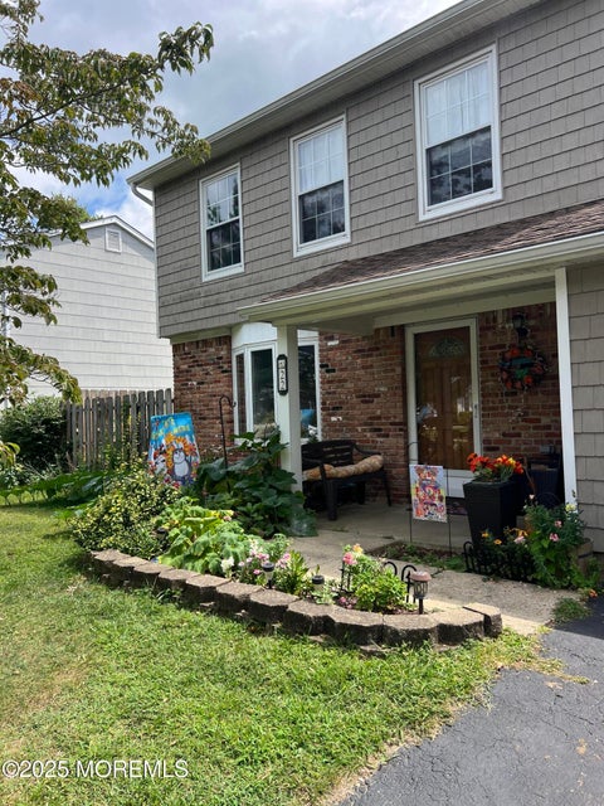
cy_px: 403
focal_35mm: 26
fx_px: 605
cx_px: 302
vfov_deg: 67.3
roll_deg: +2.2
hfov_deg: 53.1
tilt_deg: +0.5
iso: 50
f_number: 1.5
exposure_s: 1/1531
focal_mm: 5.7
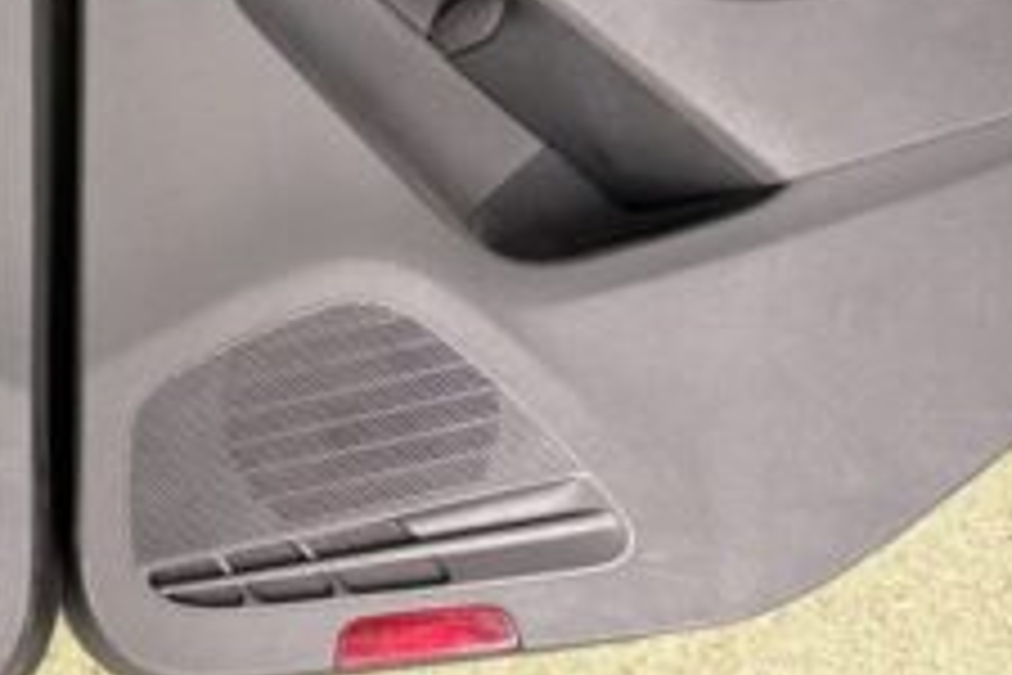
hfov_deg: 27.2
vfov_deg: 18.4
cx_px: 126
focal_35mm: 72
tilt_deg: -80.8
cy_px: -27
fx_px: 2024
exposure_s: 1/60
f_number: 1.6
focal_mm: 5.96
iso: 400
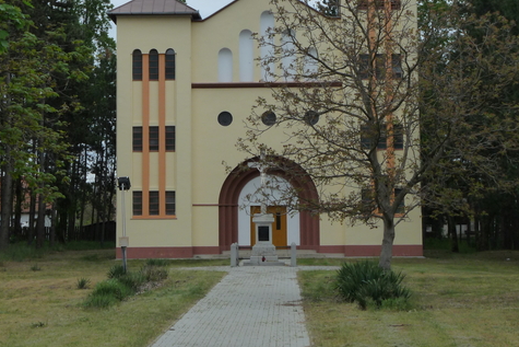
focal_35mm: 98
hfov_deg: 20.8
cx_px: 259
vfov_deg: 13.9
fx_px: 1413
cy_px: 78
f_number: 5.6
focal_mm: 12.4
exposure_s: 1/320
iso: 160
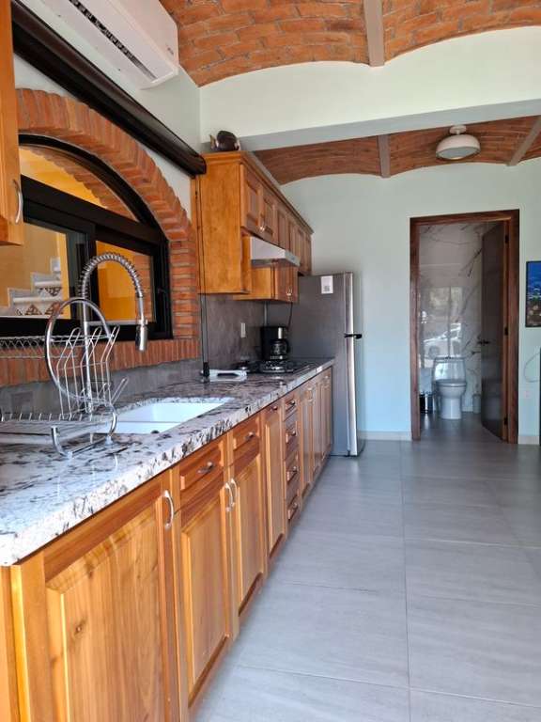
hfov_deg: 58.9
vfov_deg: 73.9
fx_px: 479
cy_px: 361
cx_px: 270
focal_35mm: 23
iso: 100
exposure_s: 1/120
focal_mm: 5.54
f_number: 1.8
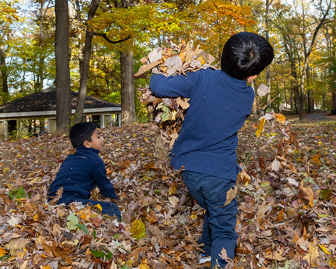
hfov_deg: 46.4
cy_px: 87
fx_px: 392
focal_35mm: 39
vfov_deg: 37.4
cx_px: 186
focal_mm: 17
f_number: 7.1
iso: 1000
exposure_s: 1/250
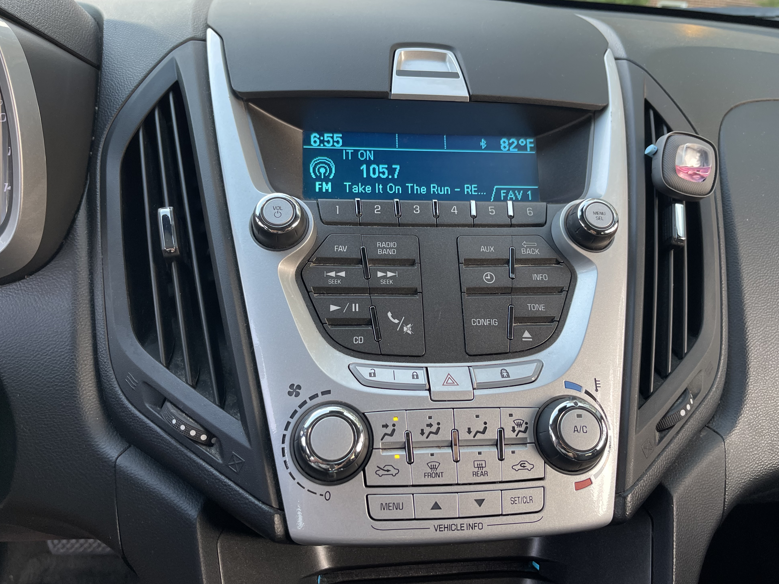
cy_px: 281
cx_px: 402
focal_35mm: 26
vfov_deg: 53.1
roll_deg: -4.4
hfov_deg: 67.3
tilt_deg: -25.4
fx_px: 585
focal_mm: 5.1
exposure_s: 1/105
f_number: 1.6
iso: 125
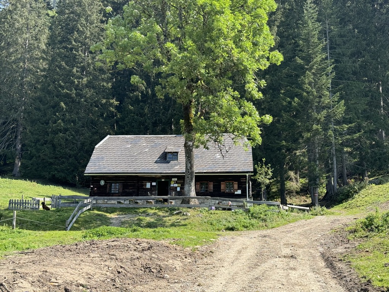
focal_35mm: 48
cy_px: 146
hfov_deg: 39.7
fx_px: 539
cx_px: 194
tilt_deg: +14.0
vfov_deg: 30.3
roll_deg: +0.0
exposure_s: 1/980
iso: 64
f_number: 1.78
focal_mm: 6.76
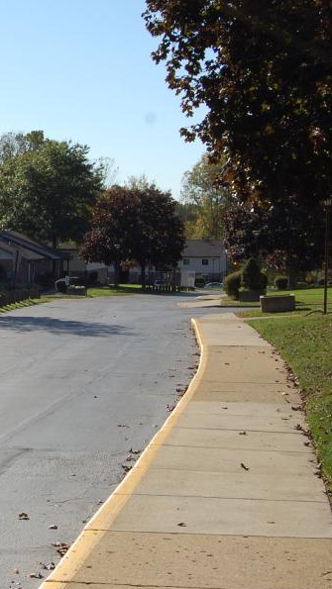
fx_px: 1189
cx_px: -65
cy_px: 227
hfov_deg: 15.3
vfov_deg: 27.8
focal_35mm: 76
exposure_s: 1/320
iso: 200
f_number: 9
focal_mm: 24
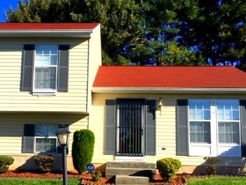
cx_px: 99
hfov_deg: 41.0
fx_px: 327
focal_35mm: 46
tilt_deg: +8.9
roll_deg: -2.9
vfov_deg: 31.4
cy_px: 120
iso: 32
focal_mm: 4.15
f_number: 2.2
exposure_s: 1/1980
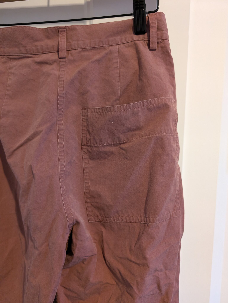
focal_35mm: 24
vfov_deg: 71.5
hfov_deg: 56.9
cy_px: 152
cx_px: 114
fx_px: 210
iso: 1200
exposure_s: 1/120
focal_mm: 6.9
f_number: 1.68
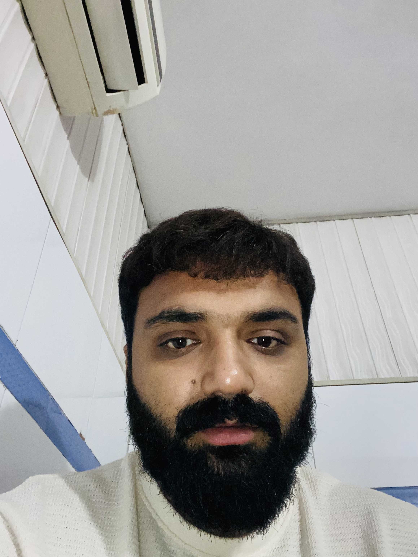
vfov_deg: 60.0
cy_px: 278
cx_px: 209
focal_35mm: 30
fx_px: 483
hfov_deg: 46.8
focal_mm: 2.71
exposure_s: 1/28
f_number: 2.2
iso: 800
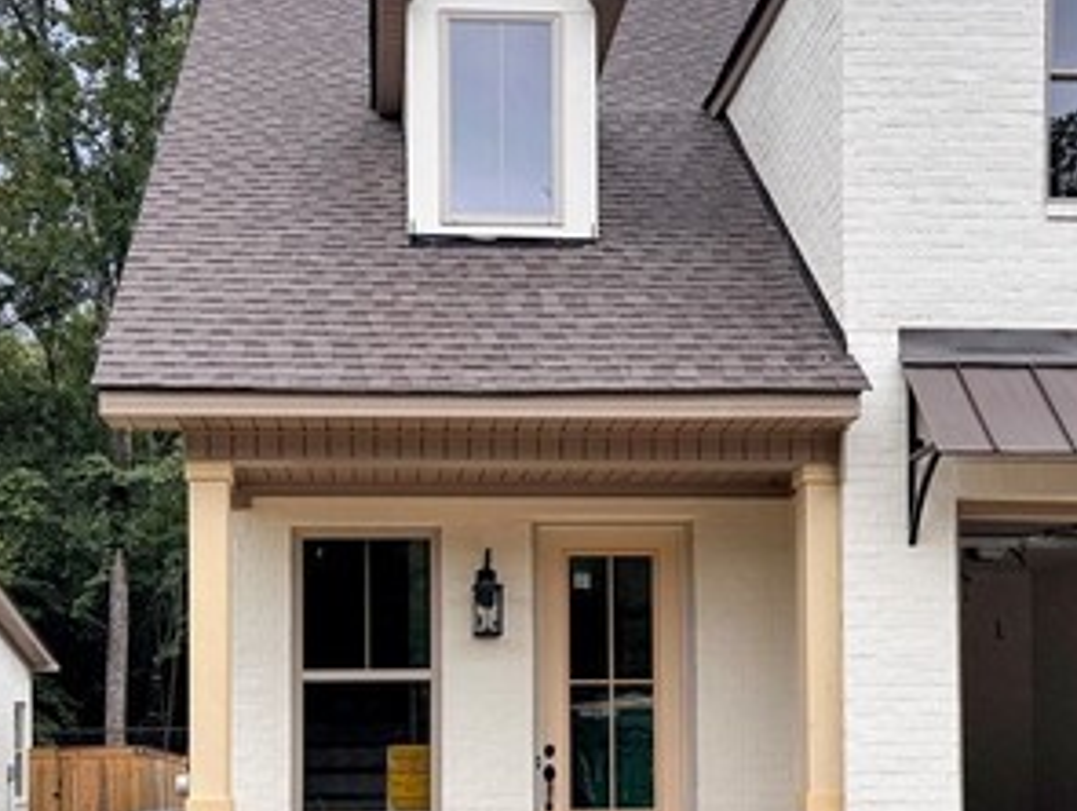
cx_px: 701
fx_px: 1620
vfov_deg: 28.0
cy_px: 314
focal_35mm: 52
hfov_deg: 36.5
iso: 80
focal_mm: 6.76
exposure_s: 1/582
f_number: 1.78
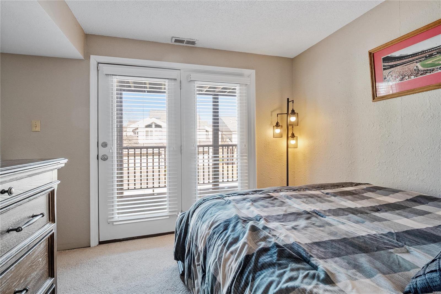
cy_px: 147
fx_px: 196
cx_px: 220
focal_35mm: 16
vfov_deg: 73.7
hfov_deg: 96.7
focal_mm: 8
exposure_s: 1/25
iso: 400
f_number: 6.3
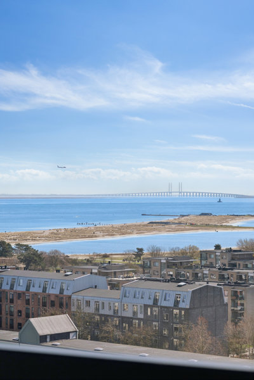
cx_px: 127
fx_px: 1111
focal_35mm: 105
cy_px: 190
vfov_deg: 19.5
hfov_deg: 13.0
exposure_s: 1/2000
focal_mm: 70
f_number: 5.6
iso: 125
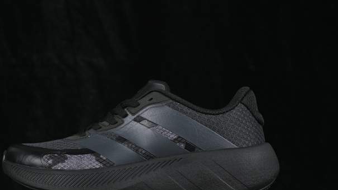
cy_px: 118
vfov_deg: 12.7
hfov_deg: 22.4
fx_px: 851
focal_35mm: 95
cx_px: 141
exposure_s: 1/60
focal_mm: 50
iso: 160
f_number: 6.3
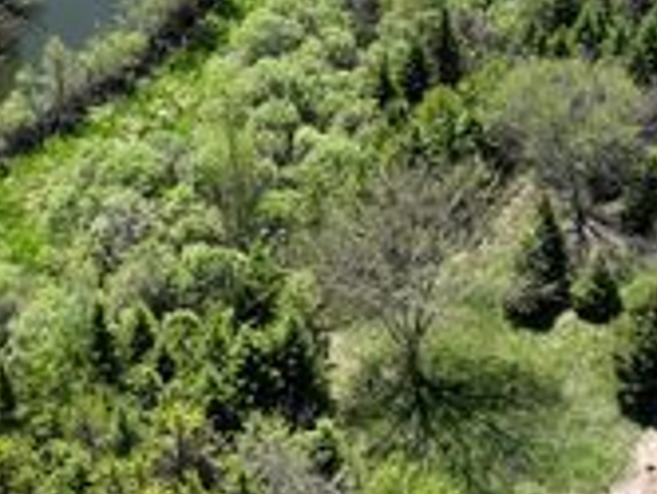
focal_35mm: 62
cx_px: 344
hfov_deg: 31.1
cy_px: -63
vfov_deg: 22.3
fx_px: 1178
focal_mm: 12.29
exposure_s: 1/100
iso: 120
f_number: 2.8
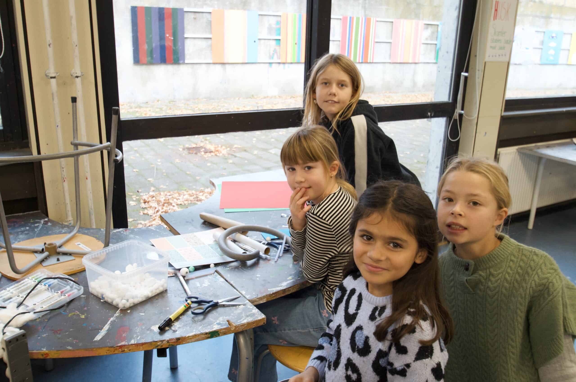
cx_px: 288
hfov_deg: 62.0
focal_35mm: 30
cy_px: 191
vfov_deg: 43.4
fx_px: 479
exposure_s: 1/160
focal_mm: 20
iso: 1600
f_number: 4.5
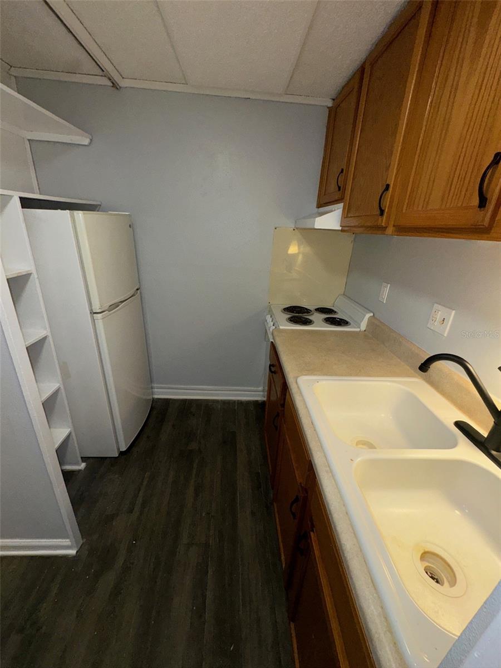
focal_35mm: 14
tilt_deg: -22.3
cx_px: 250
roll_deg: -2.7
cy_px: 334
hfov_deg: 85.7
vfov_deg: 102.1
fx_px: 270
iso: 50
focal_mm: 2.22
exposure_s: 1/122
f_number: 2.2
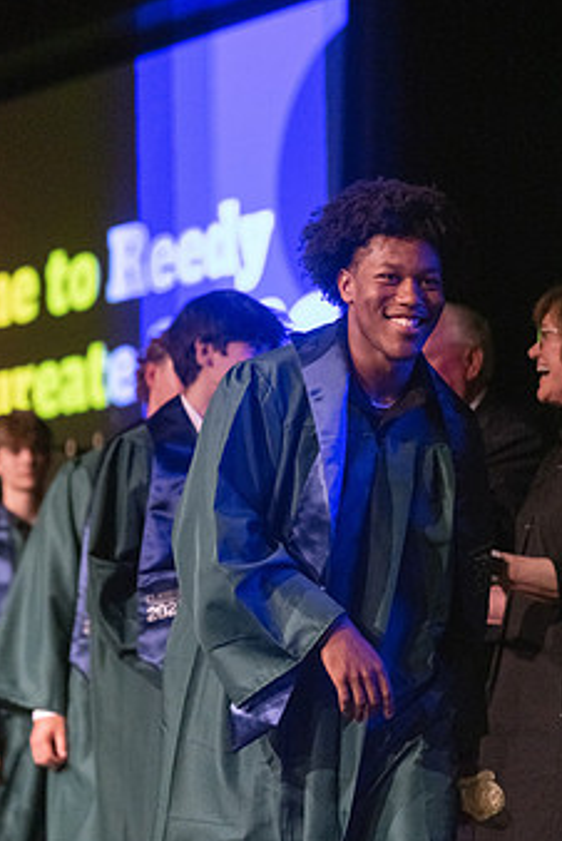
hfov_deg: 10.0
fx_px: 3201
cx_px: 301
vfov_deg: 15.0
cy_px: 416
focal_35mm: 137
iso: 16000
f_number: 2.8
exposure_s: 1/1000
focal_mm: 103
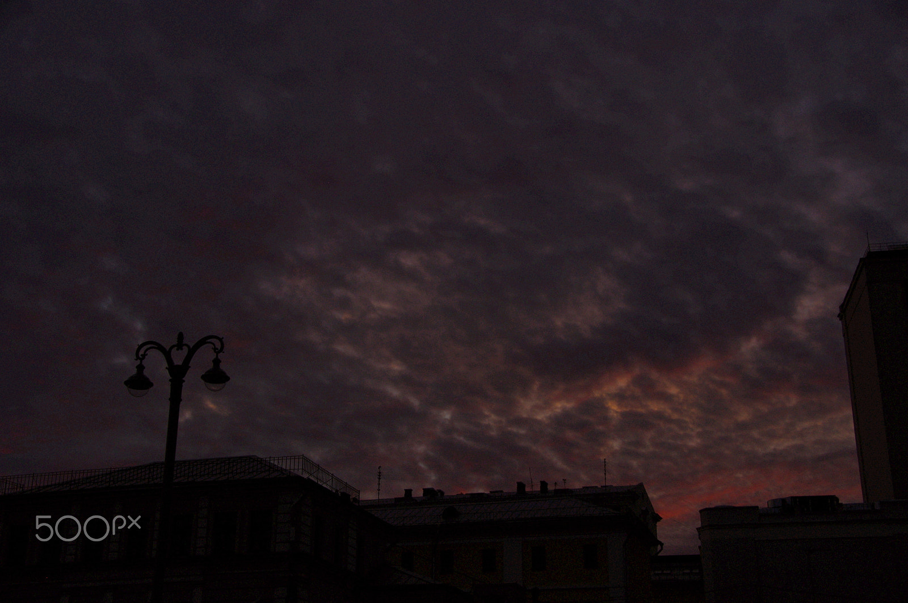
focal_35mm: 49
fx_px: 1234
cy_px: 302
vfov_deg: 27.5
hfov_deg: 40.4
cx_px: 454
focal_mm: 32.5
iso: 400
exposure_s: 1/640
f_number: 6.3
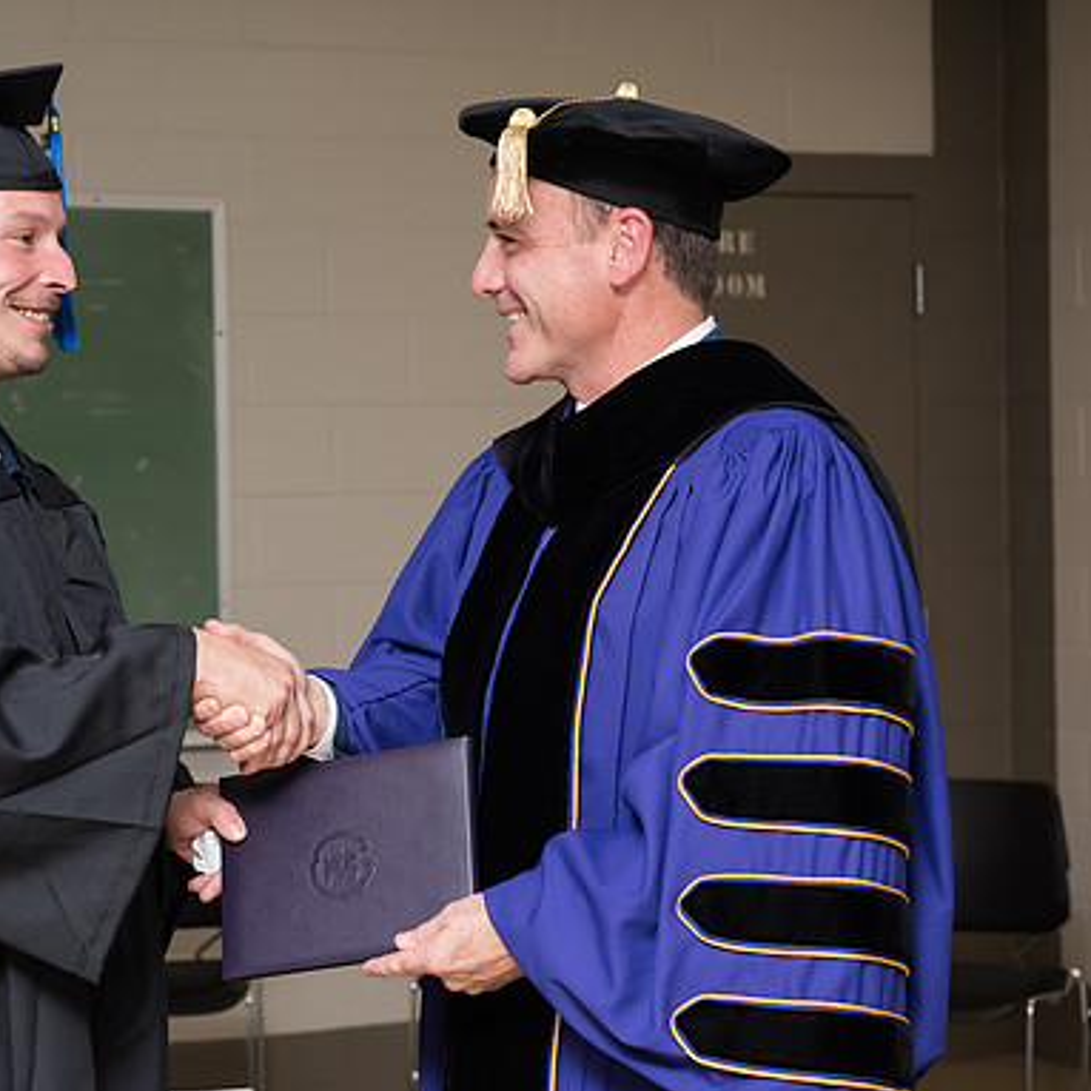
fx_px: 3209
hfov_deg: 19.2
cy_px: 548
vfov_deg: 19.3
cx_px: 296
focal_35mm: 90
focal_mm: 70
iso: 1600
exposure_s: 1/200
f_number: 6.3
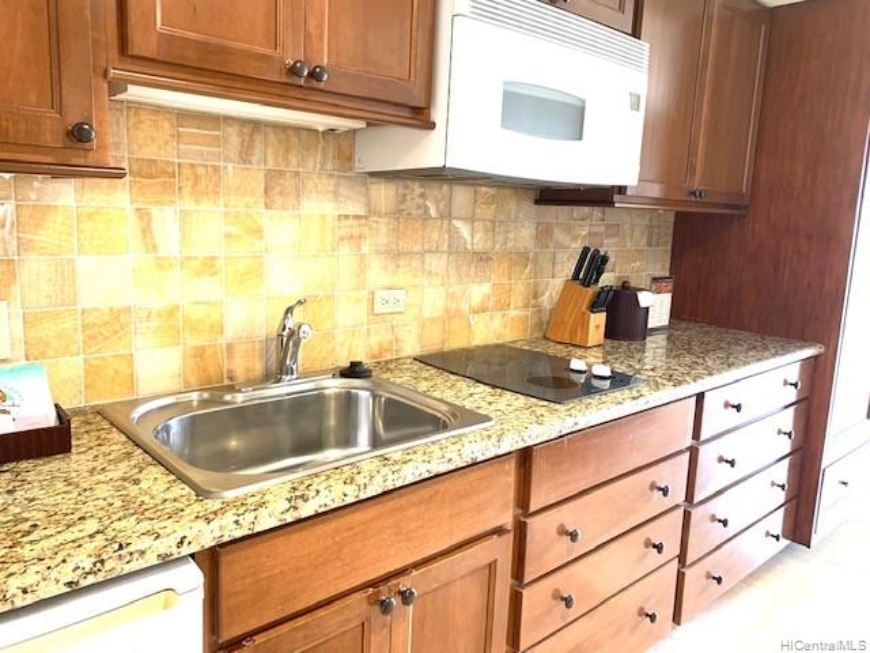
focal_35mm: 26
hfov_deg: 67.3
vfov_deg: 53.1
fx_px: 653
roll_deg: -3.0
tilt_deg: -8.3
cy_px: 326
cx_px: 435
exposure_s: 1/60
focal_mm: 4.25
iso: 250
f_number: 1.8
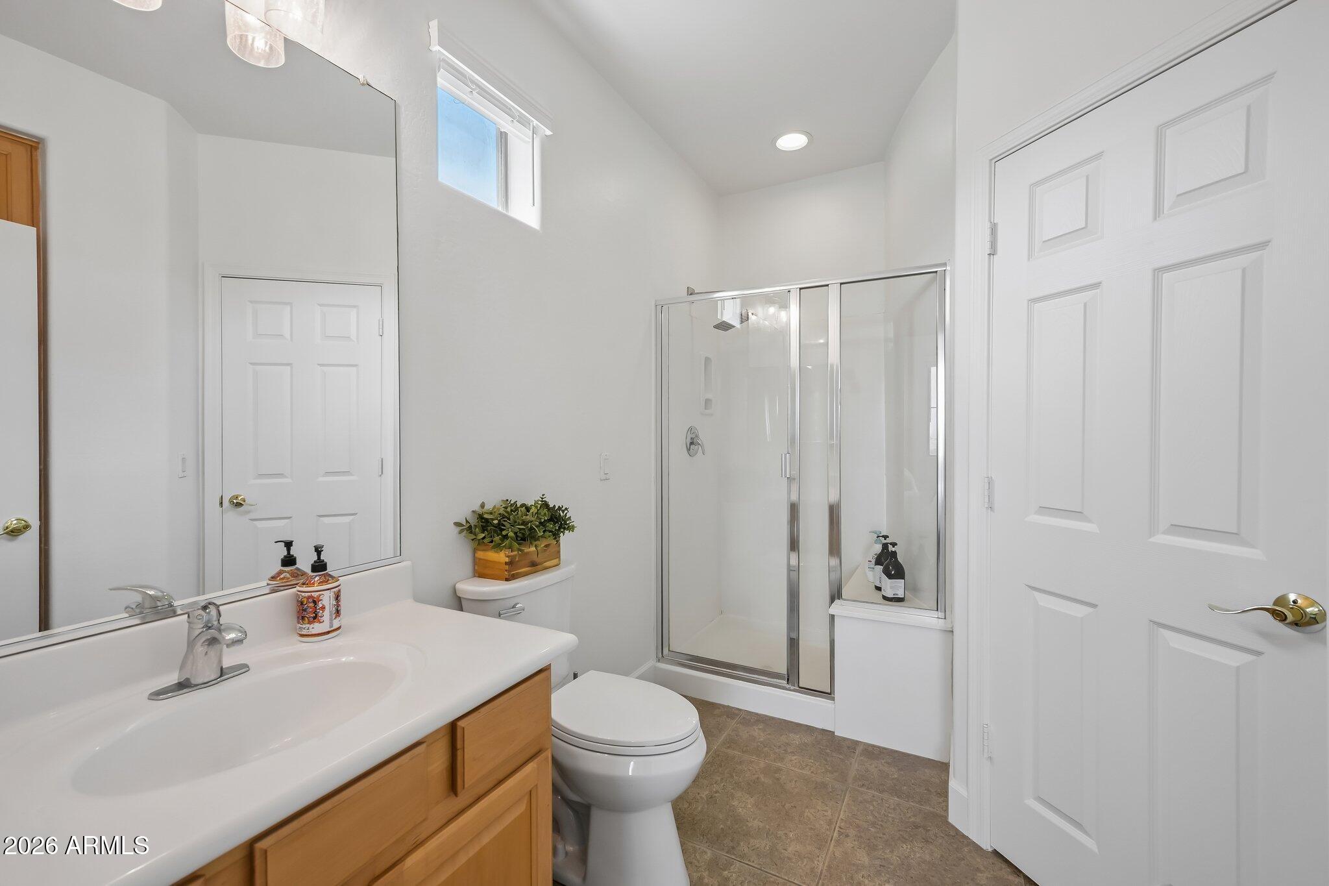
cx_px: 664
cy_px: 443
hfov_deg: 100.4
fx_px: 554
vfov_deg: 77.3
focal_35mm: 15
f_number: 8
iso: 640
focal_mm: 15
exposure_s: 1/80
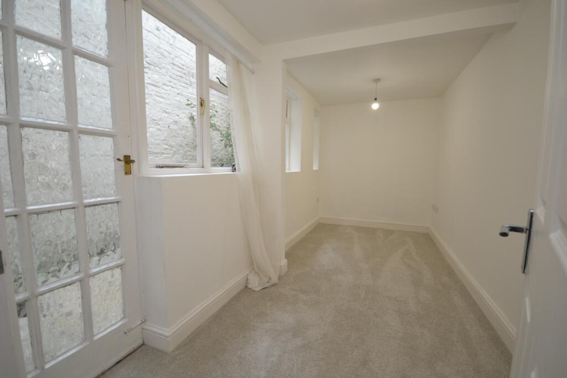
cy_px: 189
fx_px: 236
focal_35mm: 15
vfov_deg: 77.3
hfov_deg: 100.4
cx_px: 284
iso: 450
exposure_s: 1/60
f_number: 4
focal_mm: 10
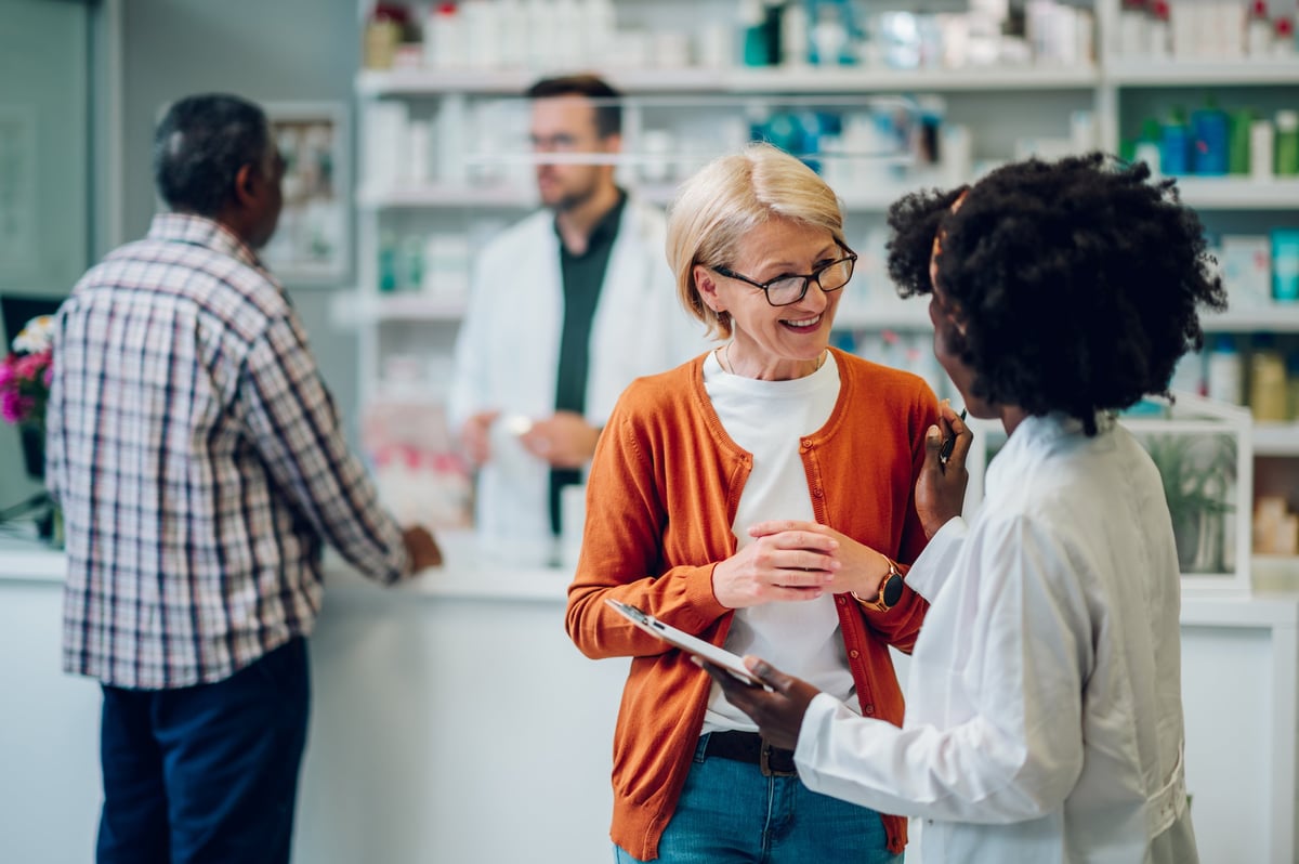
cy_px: 432
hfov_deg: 23.9
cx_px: 650
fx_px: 3064
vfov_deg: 16.0
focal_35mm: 85
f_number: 1.4
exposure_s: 1/400
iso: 125
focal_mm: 85
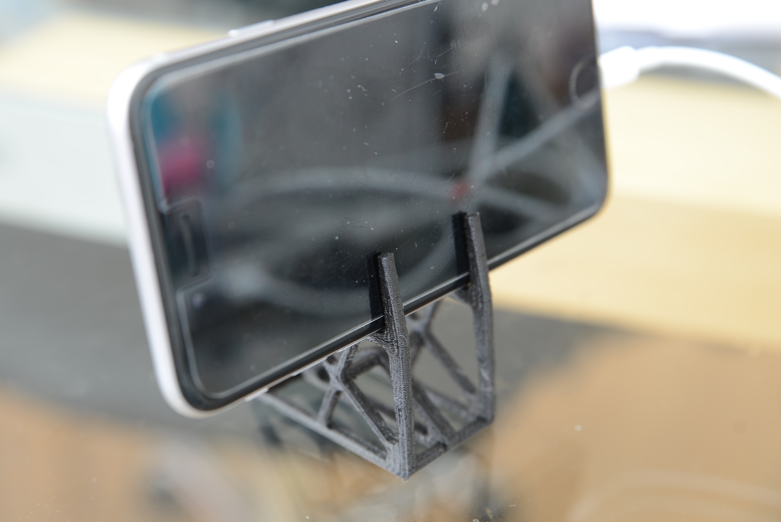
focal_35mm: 81
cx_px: 354
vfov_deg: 16.9
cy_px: 229
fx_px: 1758
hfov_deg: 25.0
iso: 100
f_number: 5.6
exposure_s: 1/40
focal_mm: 70
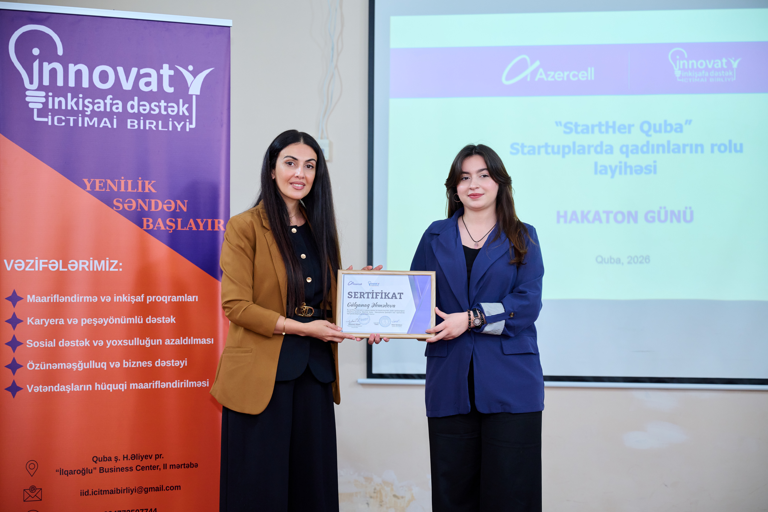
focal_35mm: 70
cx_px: 384
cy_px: 256
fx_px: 1493
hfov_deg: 28.8
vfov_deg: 19.5
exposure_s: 1/160
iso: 800
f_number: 3.2
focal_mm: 70
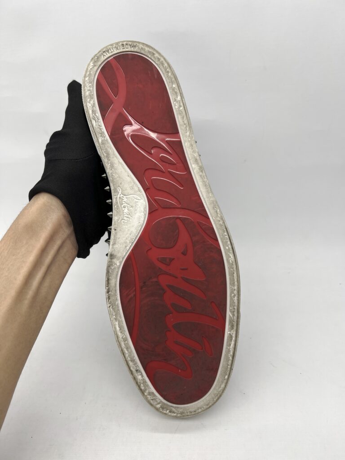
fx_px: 346
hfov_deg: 53.1
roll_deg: +3.3
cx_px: 172
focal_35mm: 26
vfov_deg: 67.3
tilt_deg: -29.8
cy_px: 230
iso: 32
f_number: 1.5
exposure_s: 1/126
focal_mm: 5.7
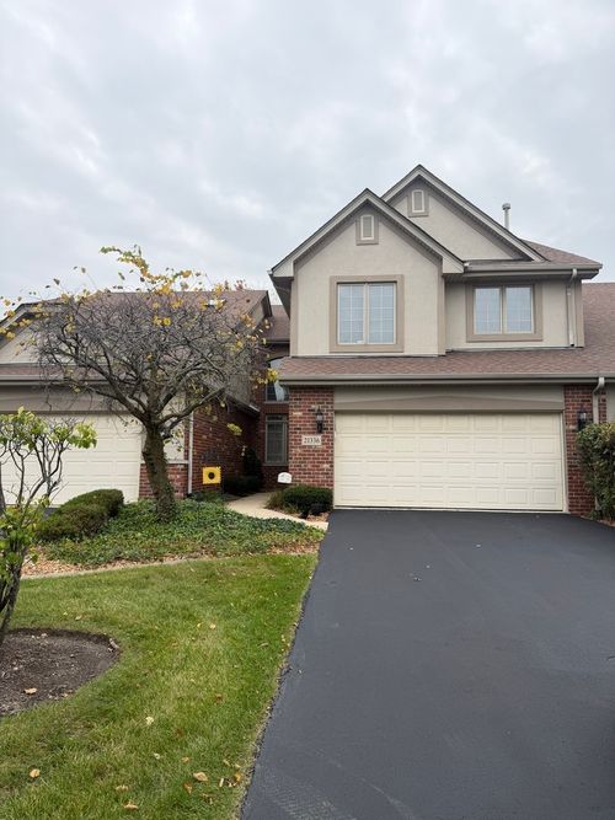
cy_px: 410
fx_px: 569
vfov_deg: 71.6
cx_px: 308
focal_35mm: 24
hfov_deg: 56.8
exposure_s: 1/266
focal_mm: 6.76
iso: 80
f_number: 1.78
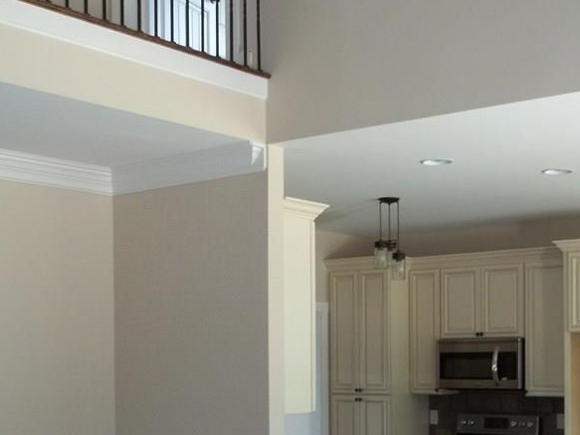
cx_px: 327
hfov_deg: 33.2
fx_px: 972
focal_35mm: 58
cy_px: 371
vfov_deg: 24.7
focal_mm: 5.9
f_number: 3.3
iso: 160
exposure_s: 1/40
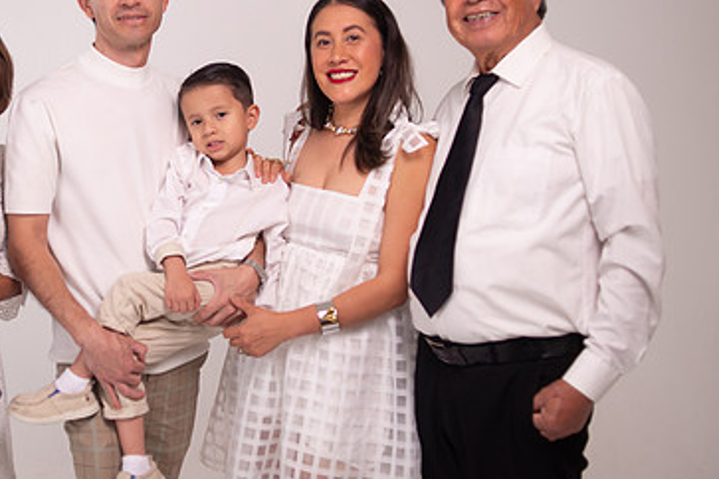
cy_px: 193
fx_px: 1118
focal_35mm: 56
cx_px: 204
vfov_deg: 24.2
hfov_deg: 35.1
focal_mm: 35
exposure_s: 1/250
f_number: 4
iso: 100
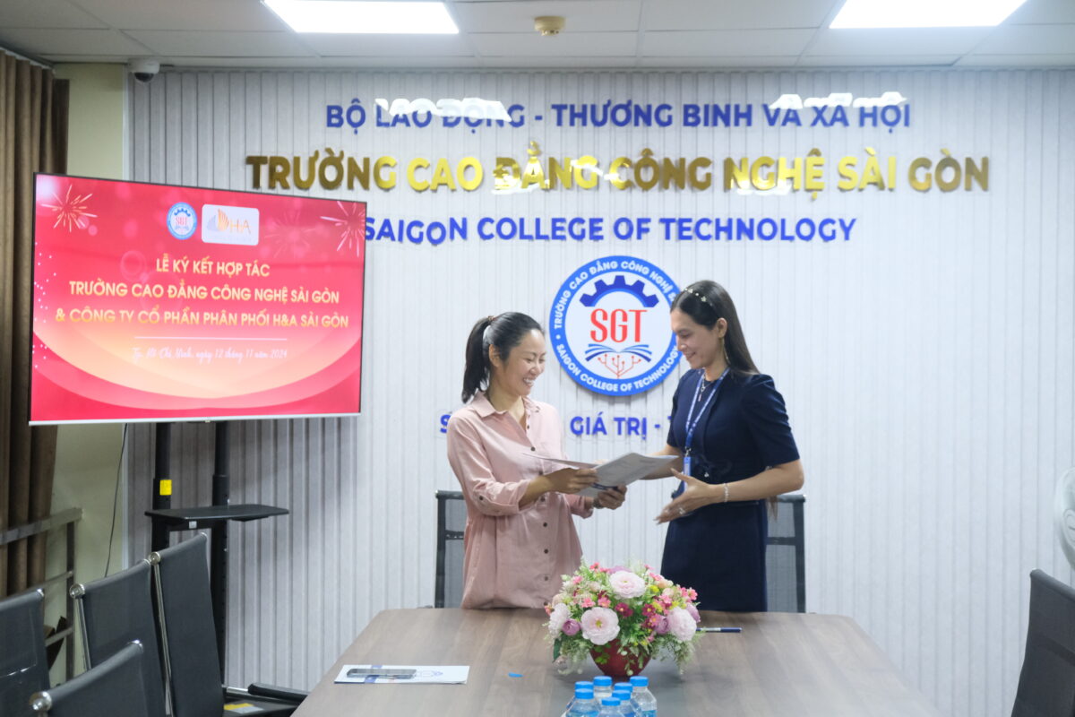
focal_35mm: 56
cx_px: 538
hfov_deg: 35.6
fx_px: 1672
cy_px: 358
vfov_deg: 24.2
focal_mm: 37.4
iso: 2500
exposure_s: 1/80
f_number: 3.6
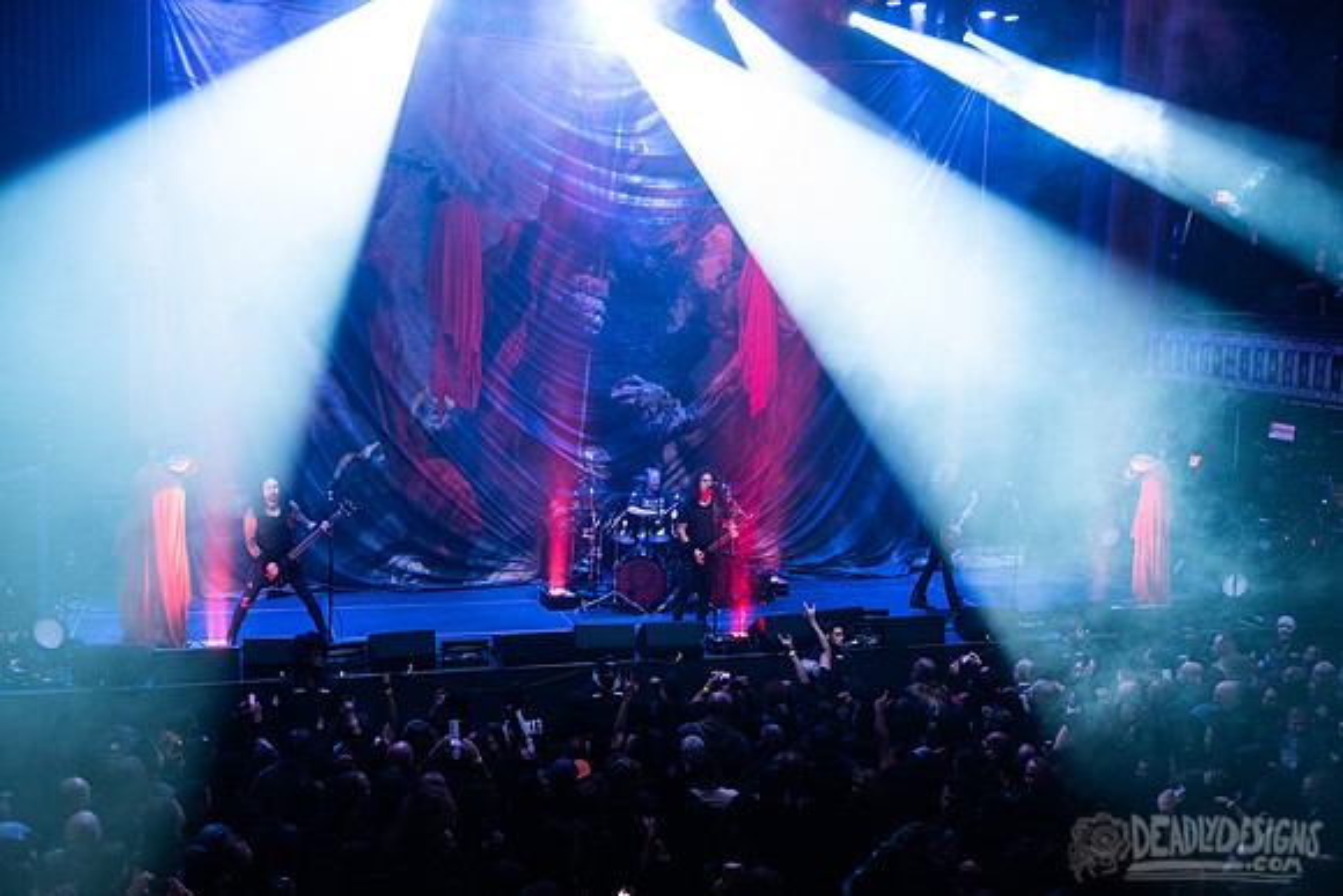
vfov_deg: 37.9
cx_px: 672
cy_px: 448
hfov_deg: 54.4
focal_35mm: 35
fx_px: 1306
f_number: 3.2
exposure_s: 1/60
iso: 3200
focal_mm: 35
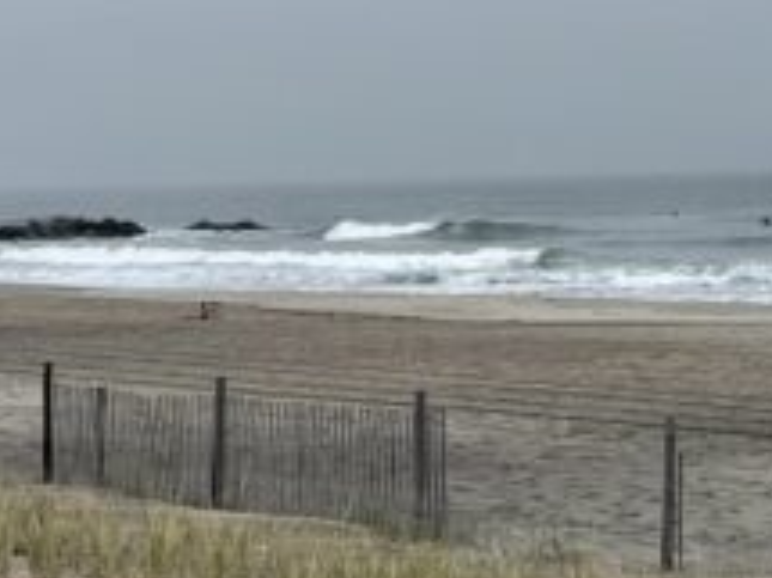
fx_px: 2764
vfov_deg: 11.9
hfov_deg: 15.6
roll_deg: +1.7
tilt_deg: -1.8
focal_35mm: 124
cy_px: 251
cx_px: 794
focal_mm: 4.2
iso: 32
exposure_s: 1/509
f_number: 1.6
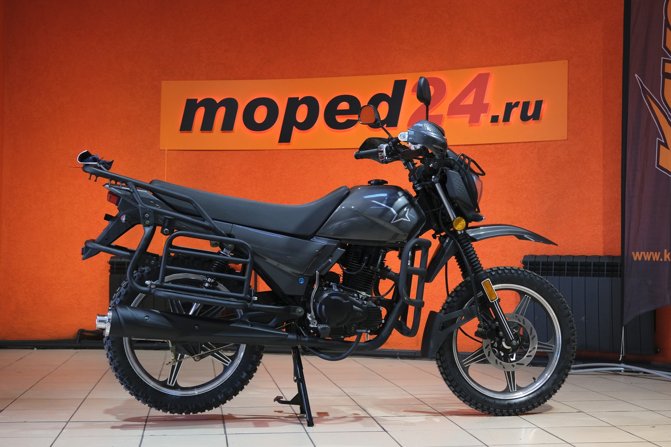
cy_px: 224
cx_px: 336
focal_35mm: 46
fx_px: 857
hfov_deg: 42.7
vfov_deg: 29.2
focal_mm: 30.8
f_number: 4
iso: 1250
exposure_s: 1/100
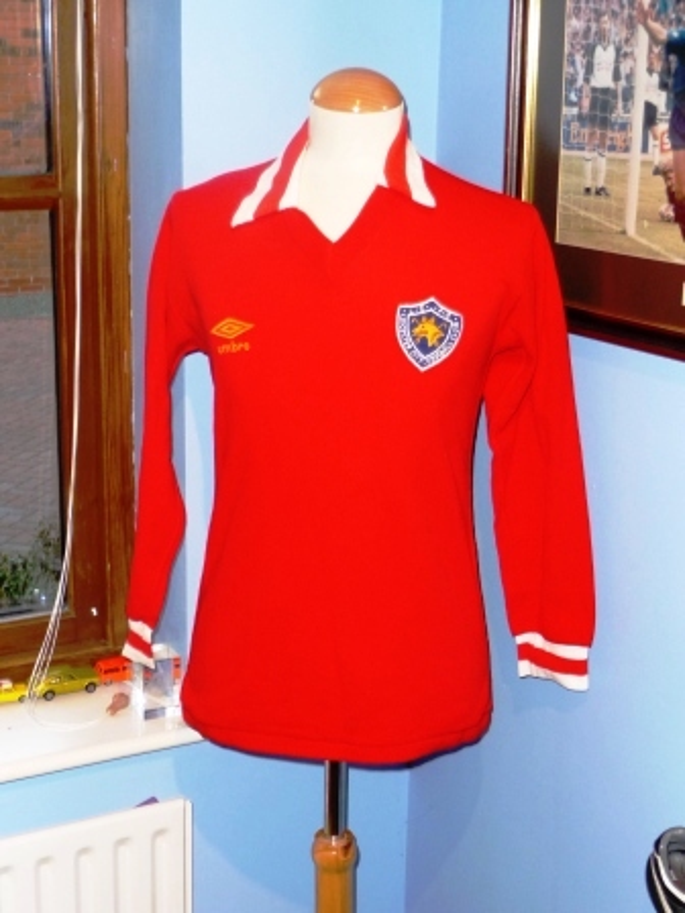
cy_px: 456
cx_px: 342
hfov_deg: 26.6
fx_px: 1451
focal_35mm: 55
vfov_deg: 34.9
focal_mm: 9.3
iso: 250
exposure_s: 1/30
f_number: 4.3
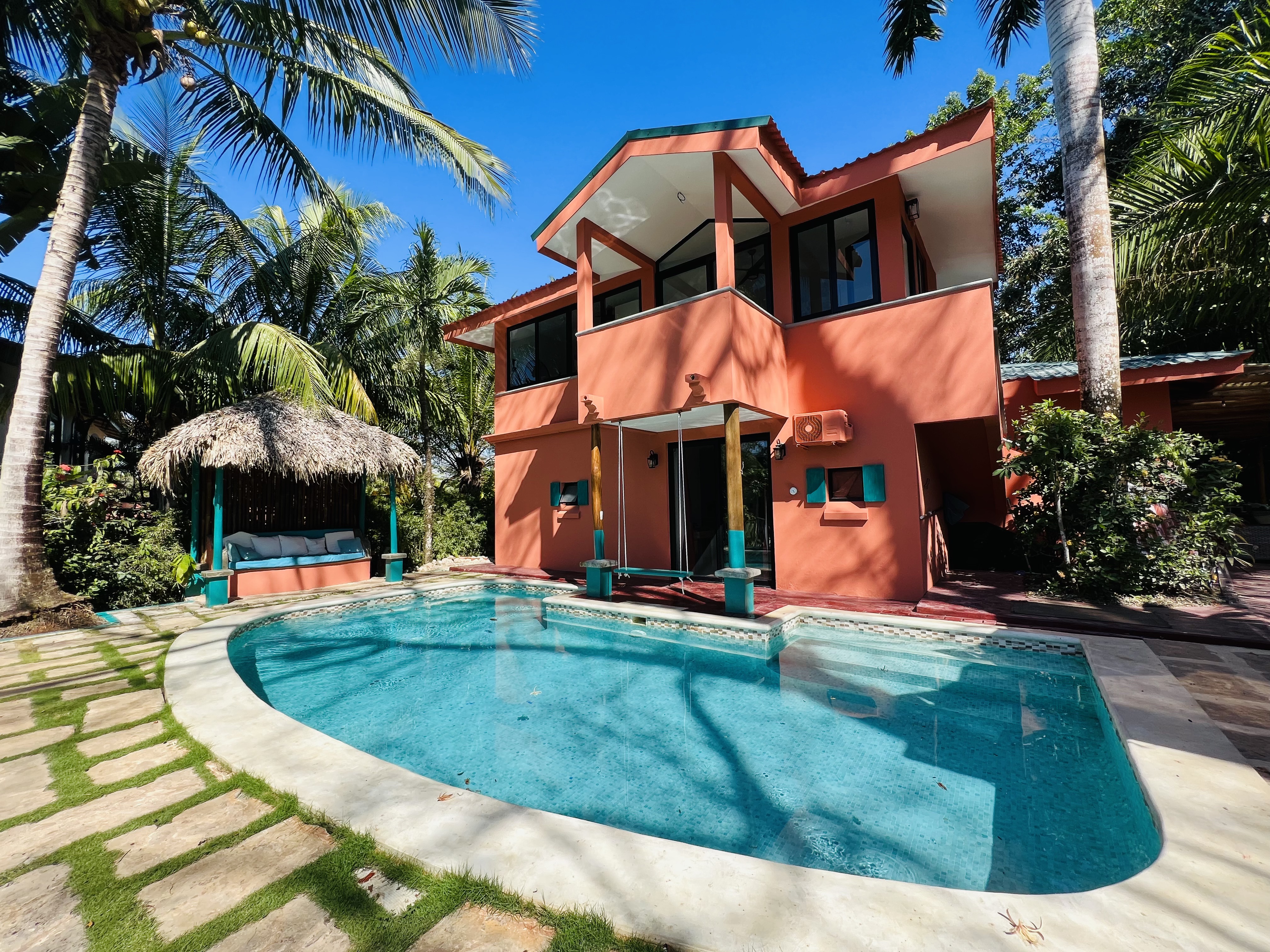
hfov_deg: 106.2
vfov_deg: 89.9
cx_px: 635
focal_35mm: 13
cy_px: 476
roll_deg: +2.7
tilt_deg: +4.1
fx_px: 477
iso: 32
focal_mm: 1.57
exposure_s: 1/708
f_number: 1.8
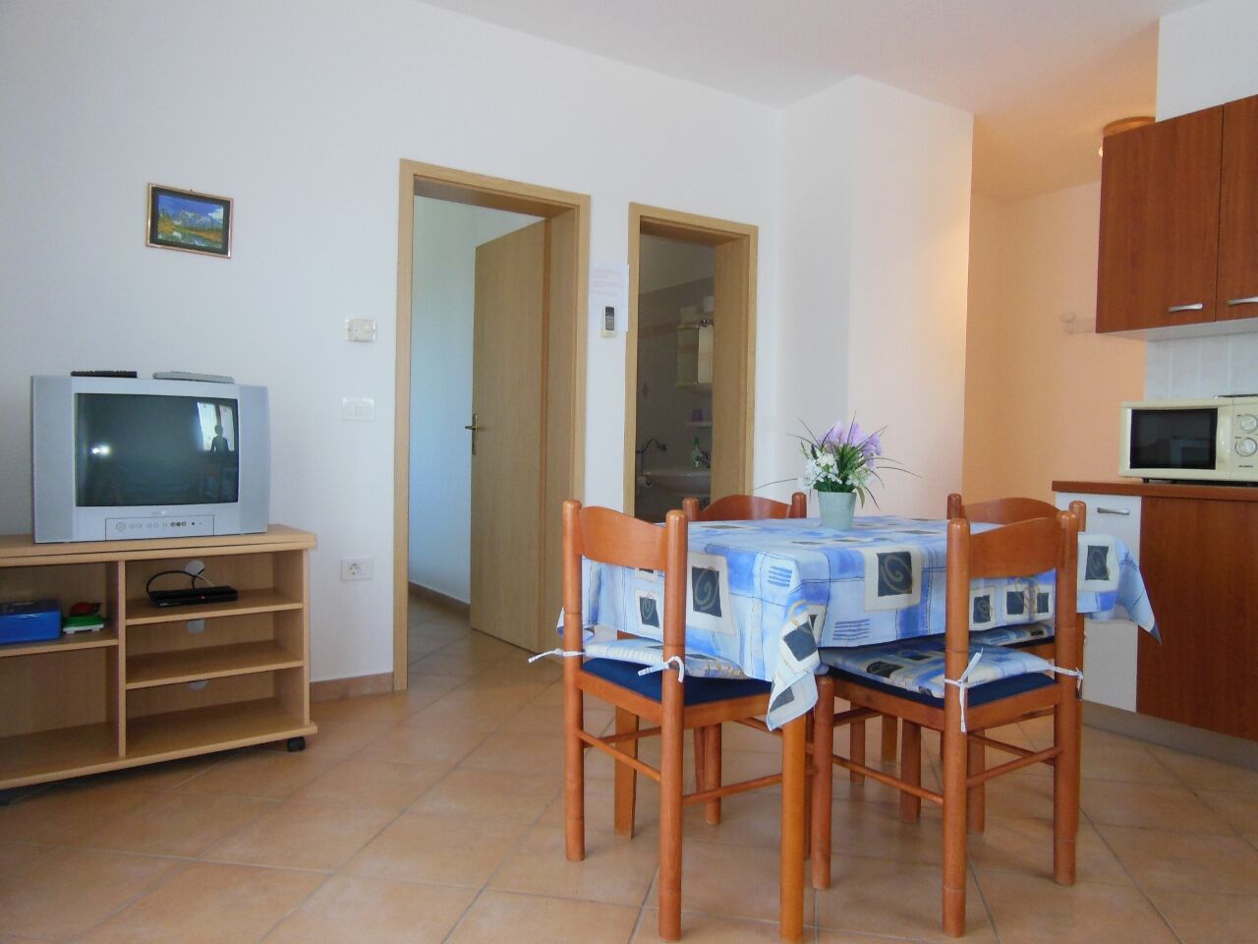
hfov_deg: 69.4
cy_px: 472
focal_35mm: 25
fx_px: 909
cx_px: 629
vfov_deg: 54.9
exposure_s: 1/30
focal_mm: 4.5
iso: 320
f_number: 3.5
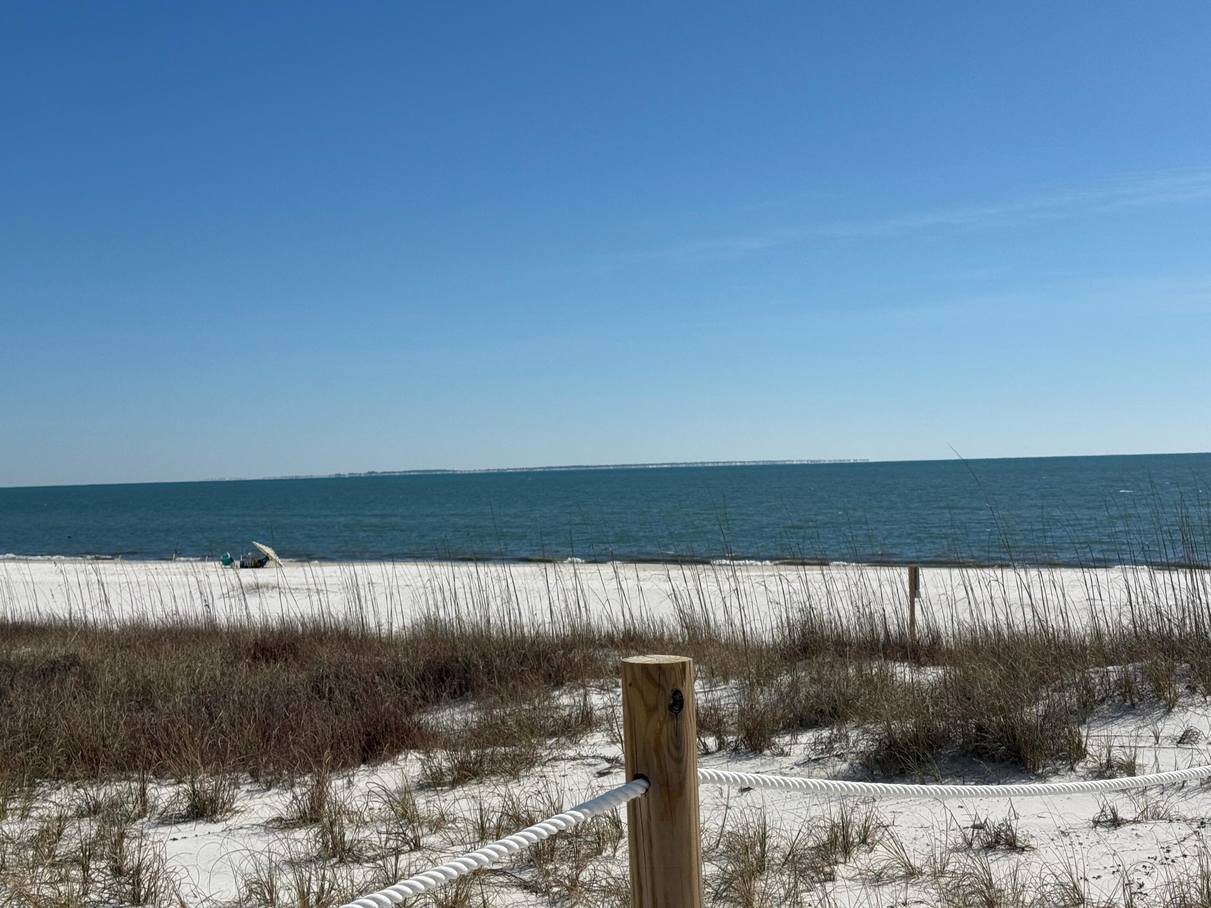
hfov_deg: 39.7
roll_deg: +3.0
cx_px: 606
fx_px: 1679
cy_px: 454
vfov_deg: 30.3
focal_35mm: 48
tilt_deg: +1.4
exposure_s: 1/11364
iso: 64
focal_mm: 6.76
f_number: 1.78
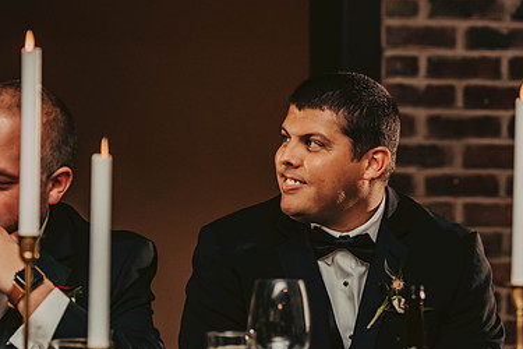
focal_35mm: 147
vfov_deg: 9.3
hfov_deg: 14.0
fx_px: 2135
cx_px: 304
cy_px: 179
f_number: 3.2
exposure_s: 1/200
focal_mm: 95
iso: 1600
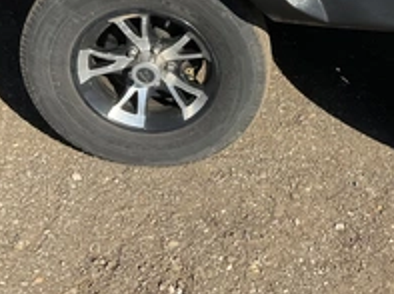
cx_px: 338
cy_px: 70
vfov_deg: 24.4
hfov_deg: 31.5
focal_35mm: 59
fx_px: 670
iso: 25
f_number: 1.8
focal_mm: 3
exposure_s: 1/1377
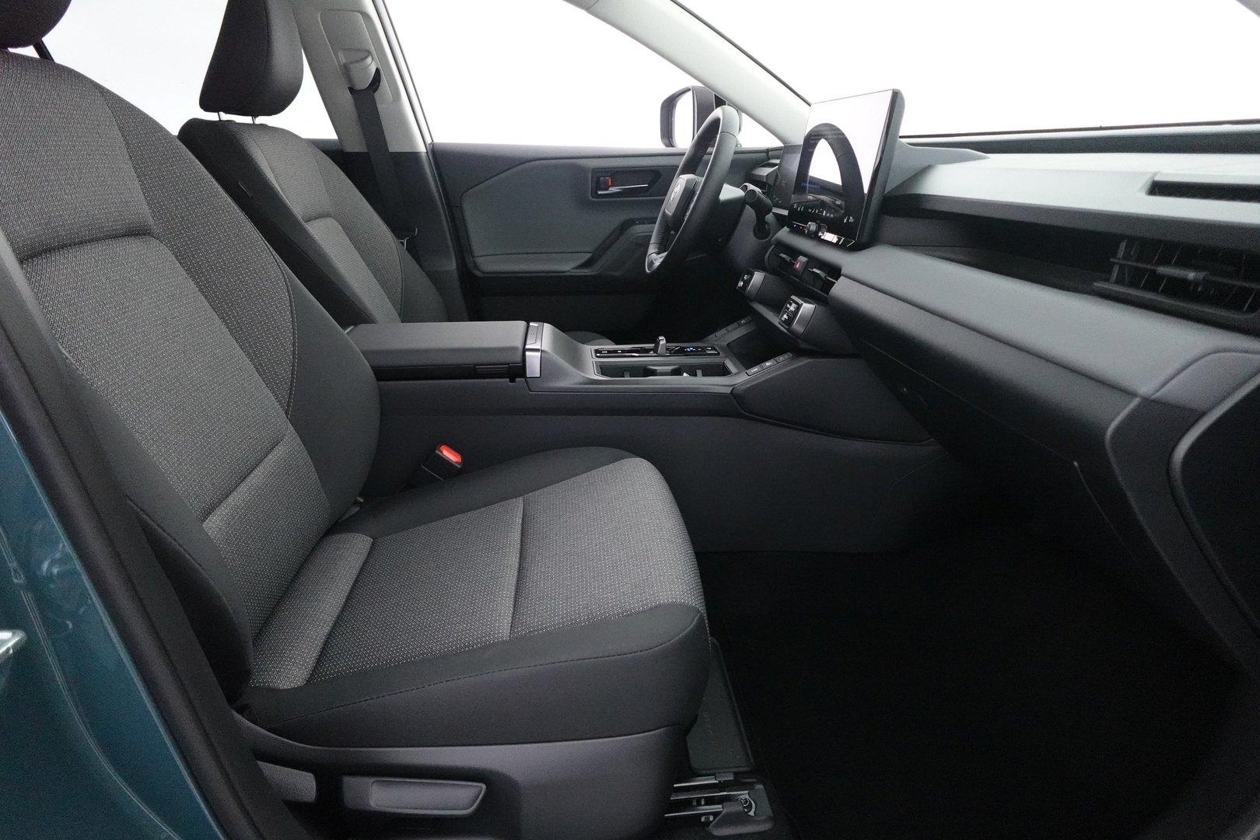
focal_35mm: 20
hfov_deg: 84.0
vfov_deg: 61.9
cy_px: 420
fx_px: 700
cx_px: 630
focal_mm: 7.6
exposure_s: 1/80
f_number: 2
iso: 3200
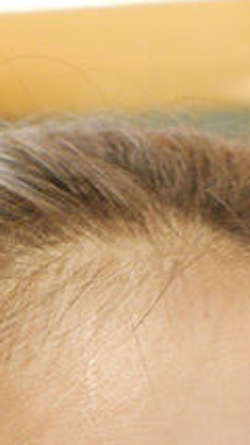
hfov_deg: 7.3
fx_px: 1949
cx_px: 292
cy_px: 1067
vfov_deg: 11.0
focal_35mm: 165
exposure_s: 1/60
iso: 500
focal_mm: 15
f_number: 1.7
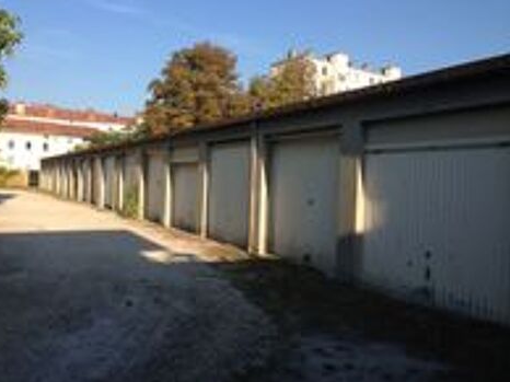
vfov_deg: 41.8
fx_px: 501
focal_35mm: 34
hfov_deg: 54.0
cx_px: 248
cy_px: 188
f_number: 2.4
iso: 50
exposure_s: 1/874
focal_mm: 4.13
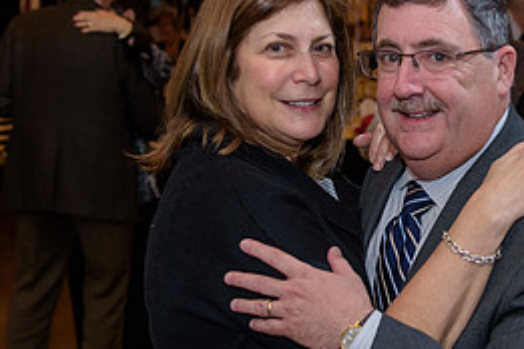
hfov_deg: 24.0
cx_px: 546
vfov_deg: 17.0
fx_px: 1164
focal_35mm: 80
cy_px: 133
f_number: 3.2
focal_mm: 36
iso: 1250
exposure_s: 1/125
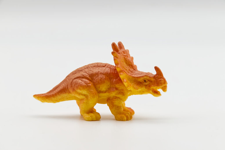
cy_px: 75
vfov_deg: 6.6
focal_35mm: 210
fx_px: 1313
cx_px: 112
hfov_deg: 9.8
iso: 100
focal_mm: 140
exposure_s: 1/30
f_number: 13
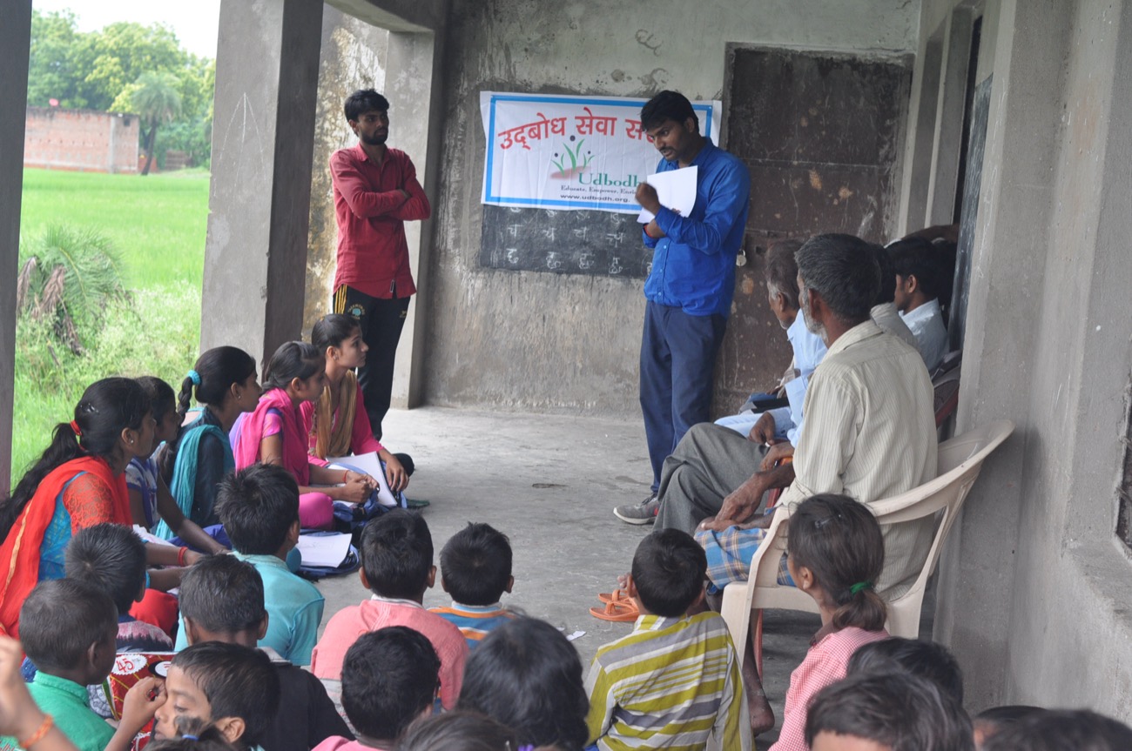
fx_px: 1649
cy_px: 376
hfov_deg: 37.9
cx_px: 566
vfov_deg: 25.7
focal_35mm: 52
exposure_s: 1/80
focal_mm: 35
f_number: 5
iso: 640
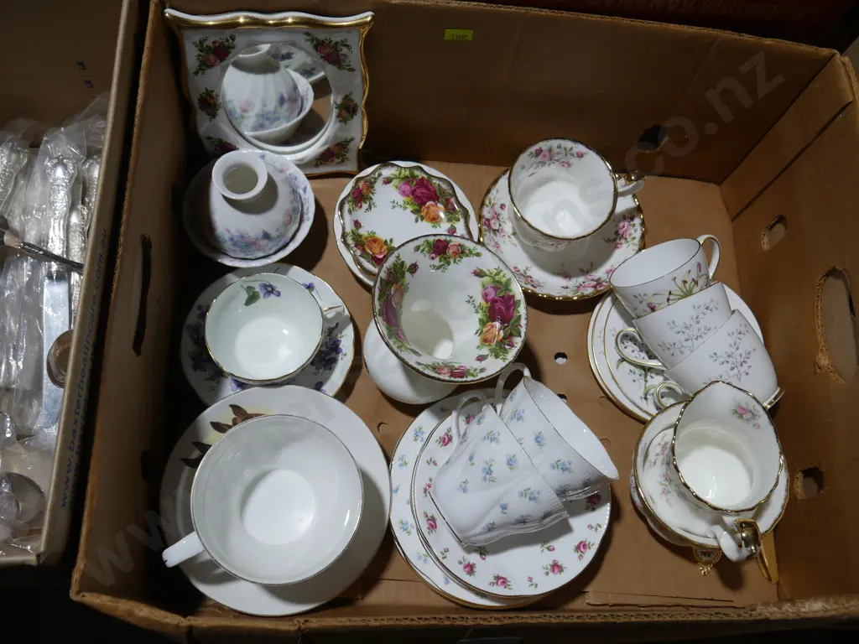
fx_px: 794
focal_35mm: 32
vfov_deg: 44.2
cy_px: 322
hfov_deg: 56.8
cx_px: 430
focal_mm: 16
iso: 200
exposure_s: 1/125
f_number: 4.5
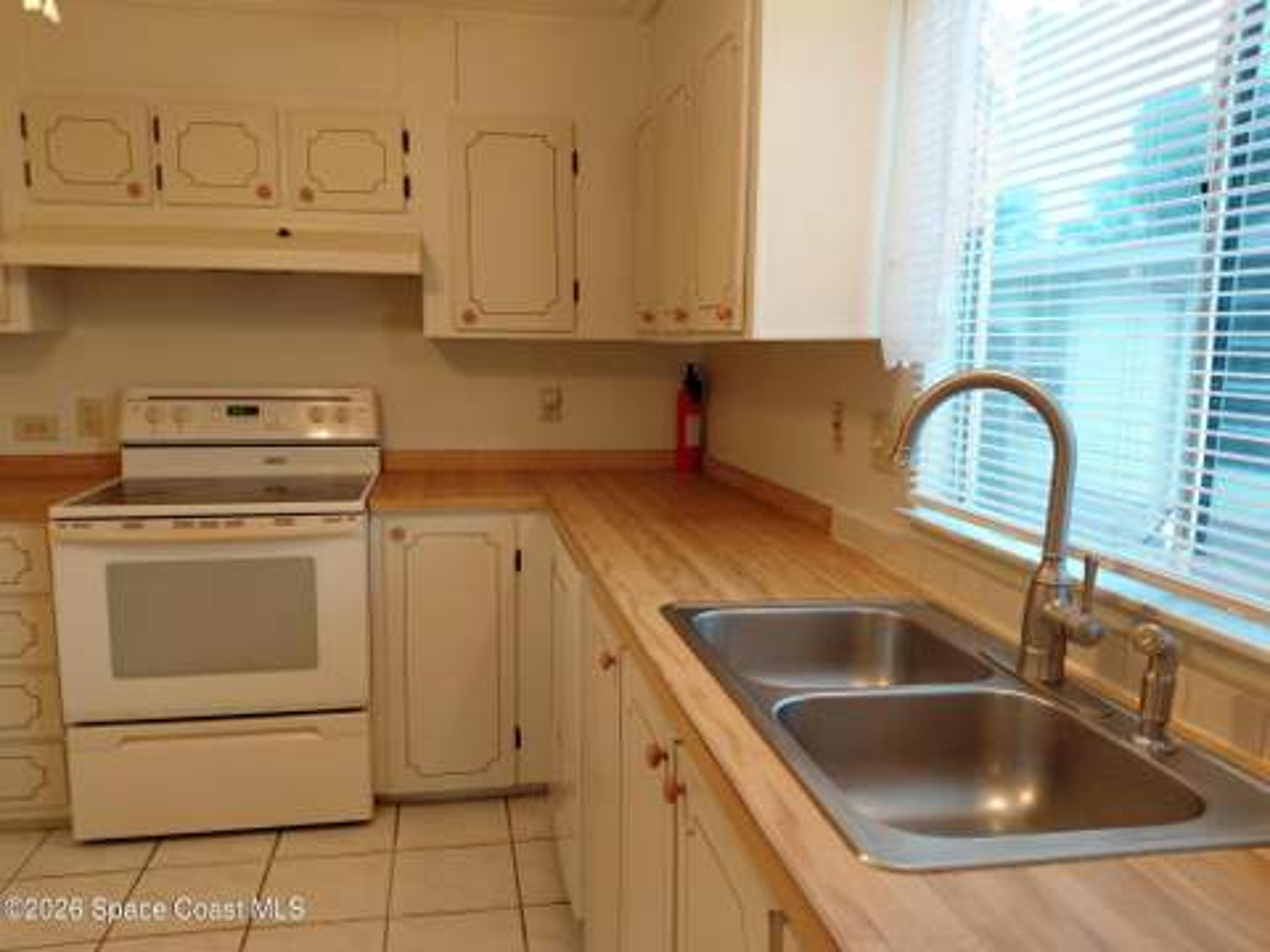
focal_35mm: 25
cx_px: 635
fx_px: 917
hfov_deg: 69.4
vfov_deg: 54.9
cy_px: 476
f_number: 1.8
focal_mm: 4.69
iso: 160
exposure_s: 1/60
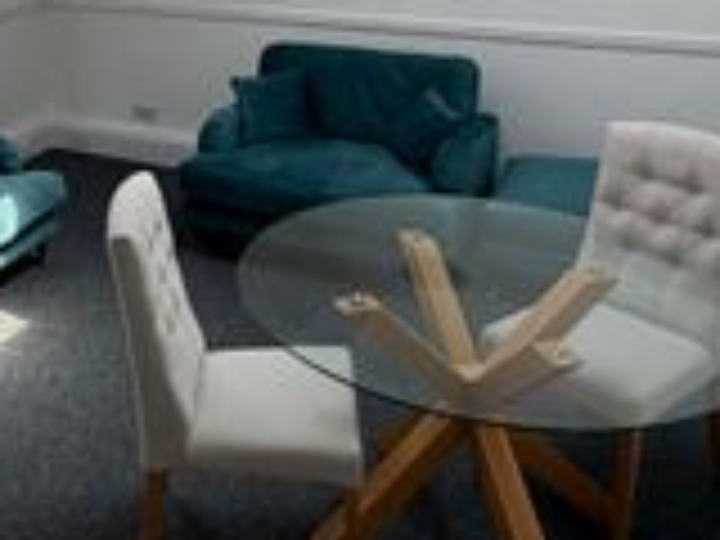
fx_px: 728
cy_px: 58
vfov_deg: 38.1
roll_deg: +2.4
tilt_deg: -13.1
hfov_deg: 49.0
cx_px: 126
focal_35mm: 35
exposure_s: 1/167
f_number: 2.2
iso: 50
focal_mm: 2.22
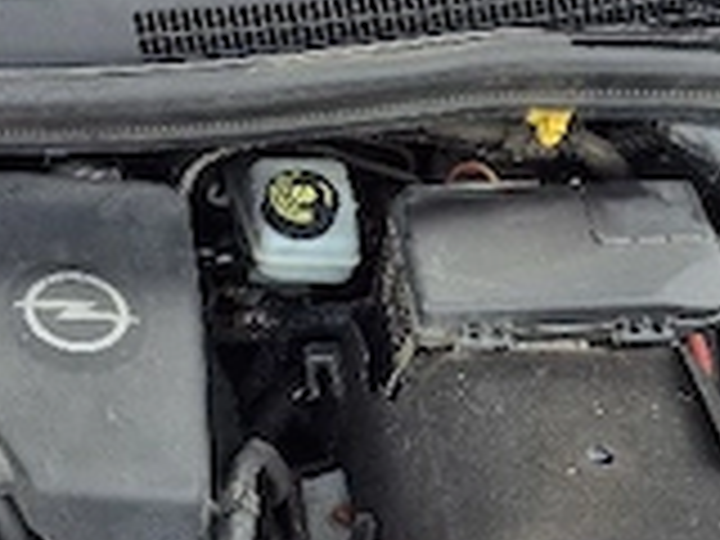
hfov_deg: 21.3
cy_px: 526
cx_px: -126
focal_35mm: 86
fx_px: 1789
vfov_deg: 16.8
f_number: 1.8
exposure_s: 1/385
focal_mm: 5.4
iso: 25
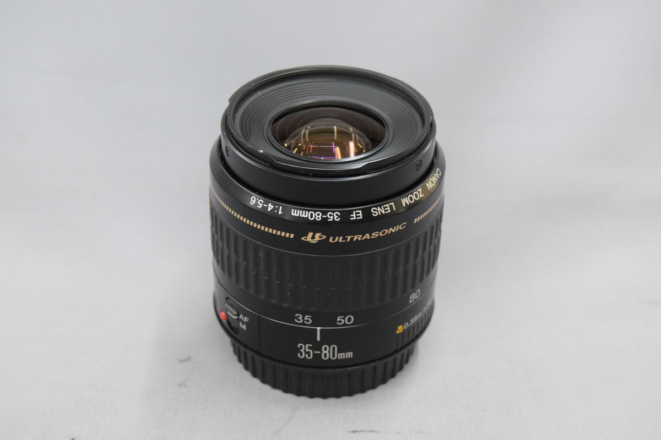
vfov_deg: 20.2
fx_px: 1239
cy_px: 220
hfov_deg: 29.9
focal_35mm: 68
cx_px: 330
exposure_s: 1/125
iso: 3200
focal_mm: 45
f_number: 8
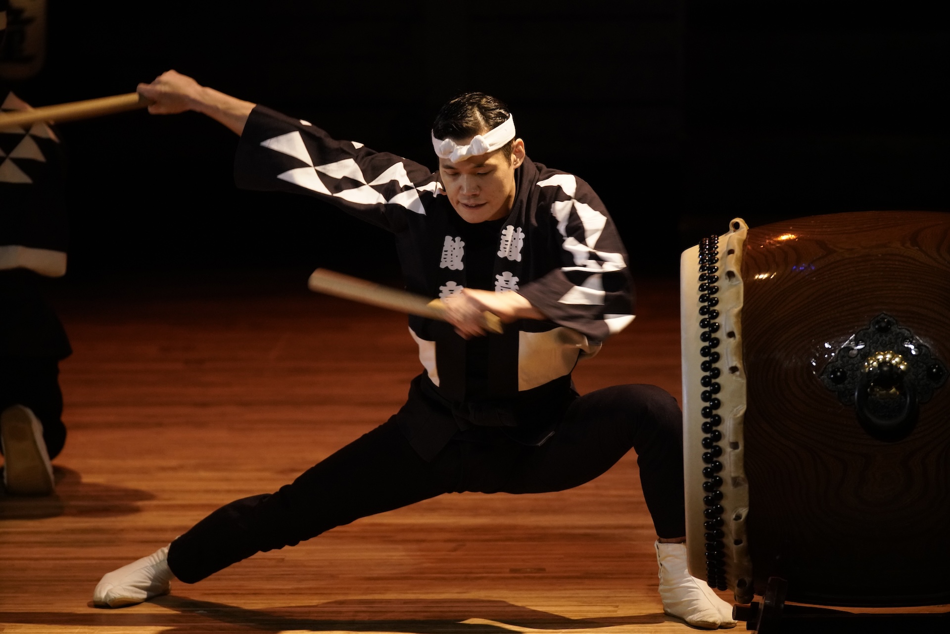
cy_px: 317
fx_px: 15836
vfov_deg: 2.3
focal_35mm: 600
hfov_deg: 3.4
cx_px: 475
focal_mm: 600
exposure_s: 1/250
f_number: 4
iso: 5000
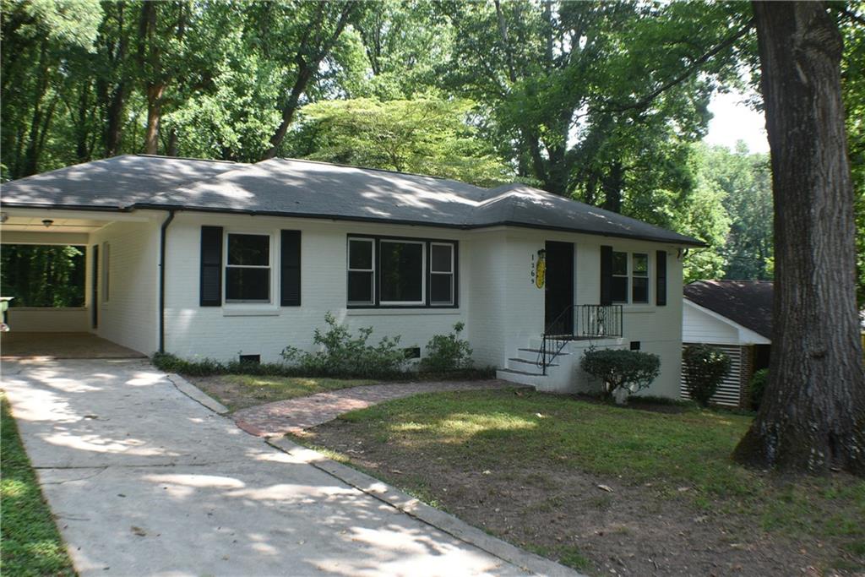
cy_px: 288
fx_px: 1009
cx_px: 432
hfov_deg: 46.4
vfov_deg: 31.9
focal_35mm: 42
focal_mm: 28
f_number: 7.1
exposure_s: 1/200
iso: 400
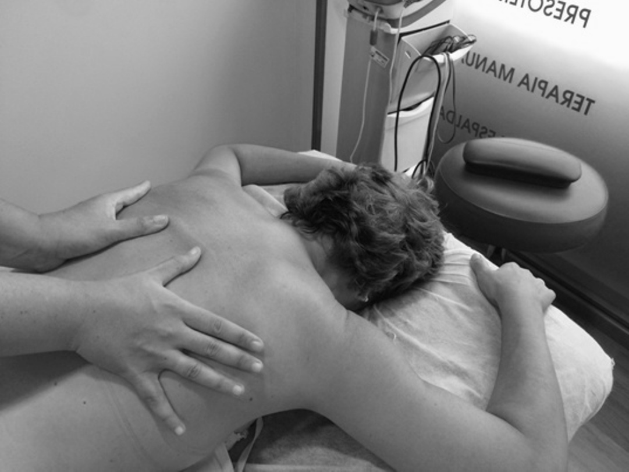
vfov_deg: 48.2
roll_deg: -2.1
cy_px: 236
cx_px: 314
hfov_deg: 61.7
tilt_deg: -39.2
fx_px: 527
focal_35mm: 29
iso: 125
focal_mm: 4.15
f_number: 2.2
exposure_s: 1/33
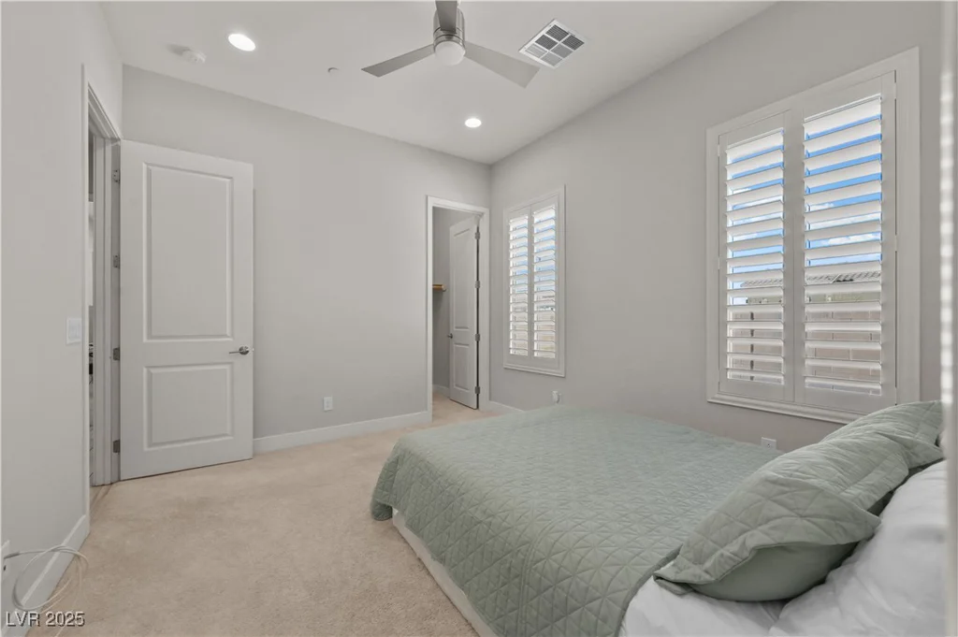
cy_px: 318
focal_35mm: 14
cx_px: 479
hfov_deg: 104.3
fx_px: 372
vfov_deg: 81.1
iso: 500
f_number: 8
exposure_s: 1/20
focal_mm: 14
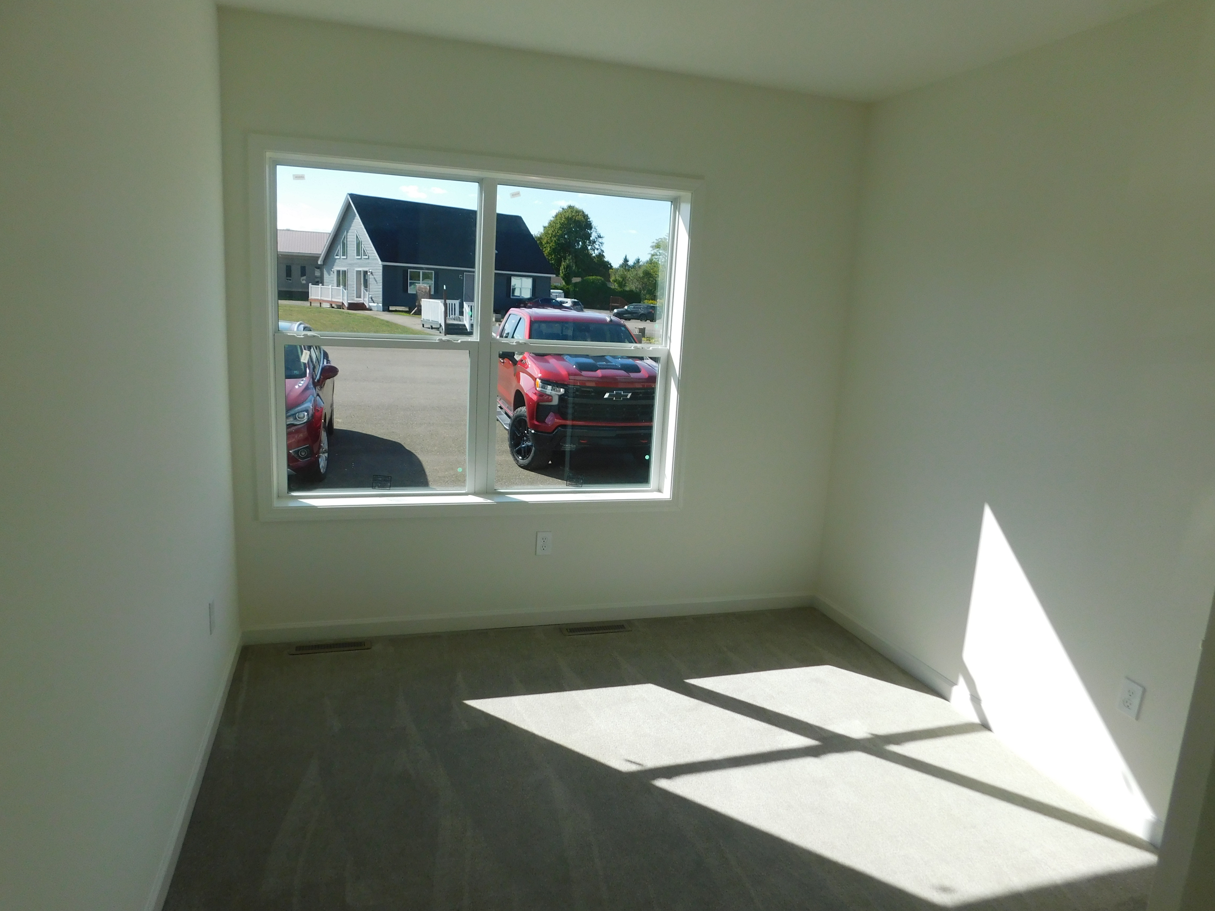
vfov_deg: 58.9
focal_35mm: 23
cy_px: 456
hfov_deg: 73.9
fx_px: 807
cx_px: 608
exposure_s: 1/800
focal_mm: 4
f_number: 3
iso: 125
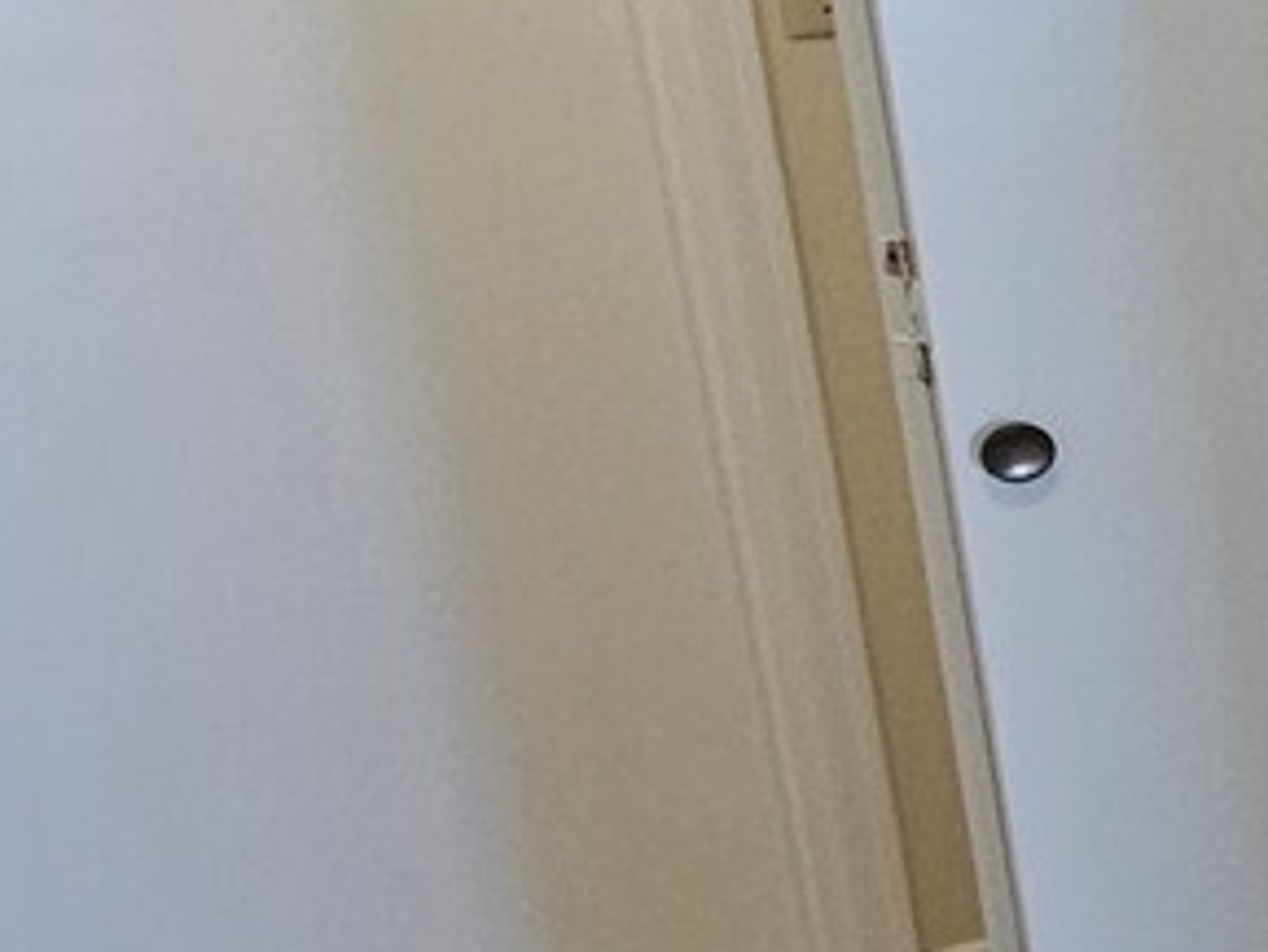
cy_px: 263
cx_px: 3225
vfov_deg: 20.3
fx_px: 2638
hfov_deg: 14.1
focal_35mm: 72
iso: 250
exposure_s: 1/60
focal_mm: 2.2
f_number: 2.2
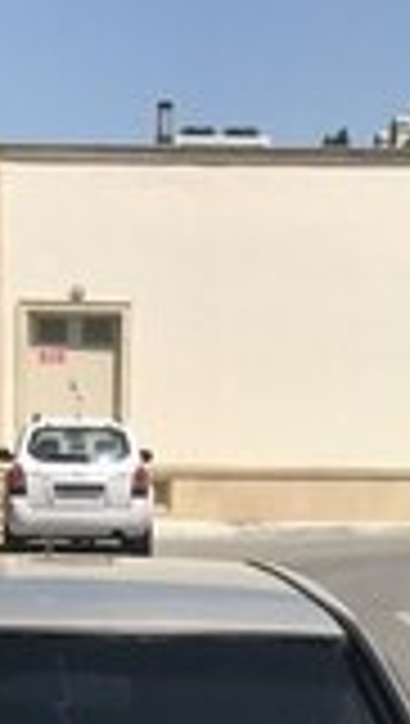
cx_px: 68
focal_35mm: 94
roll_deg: -0.8
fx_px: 1810
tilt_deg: -17.0
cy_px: 1025
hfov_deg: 12.9
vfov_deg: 20.1
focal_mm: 3.99
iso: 20
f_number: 1.8
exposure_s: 1/3096
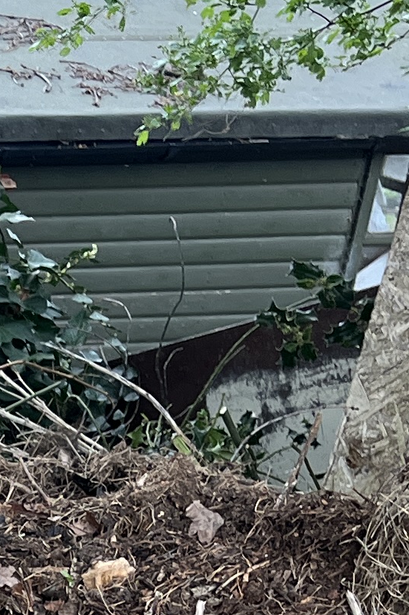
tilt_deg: -28.6
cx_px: -620
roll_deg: -2.0
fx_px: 2319
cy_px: 974
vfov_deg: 14.0
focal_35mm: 136
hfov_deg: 9.0
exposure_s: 1/371
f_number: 1.6
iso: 50
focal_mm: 5.1
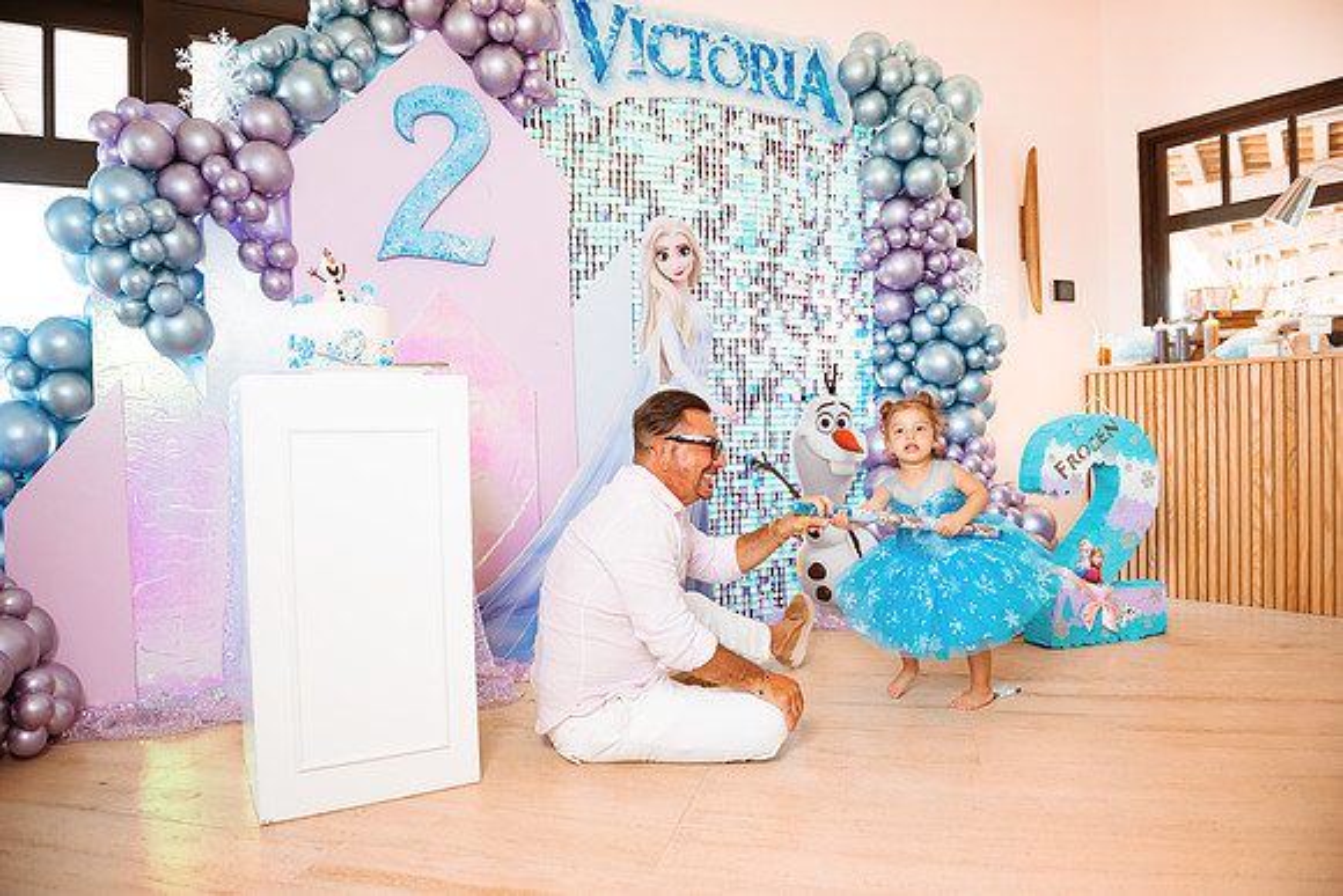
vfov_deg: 53.2
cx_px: 672
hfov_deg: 73.7
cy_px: 448
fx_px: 896
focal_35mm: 24
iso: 800
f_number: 3.5
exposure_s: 1/400
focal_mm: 24
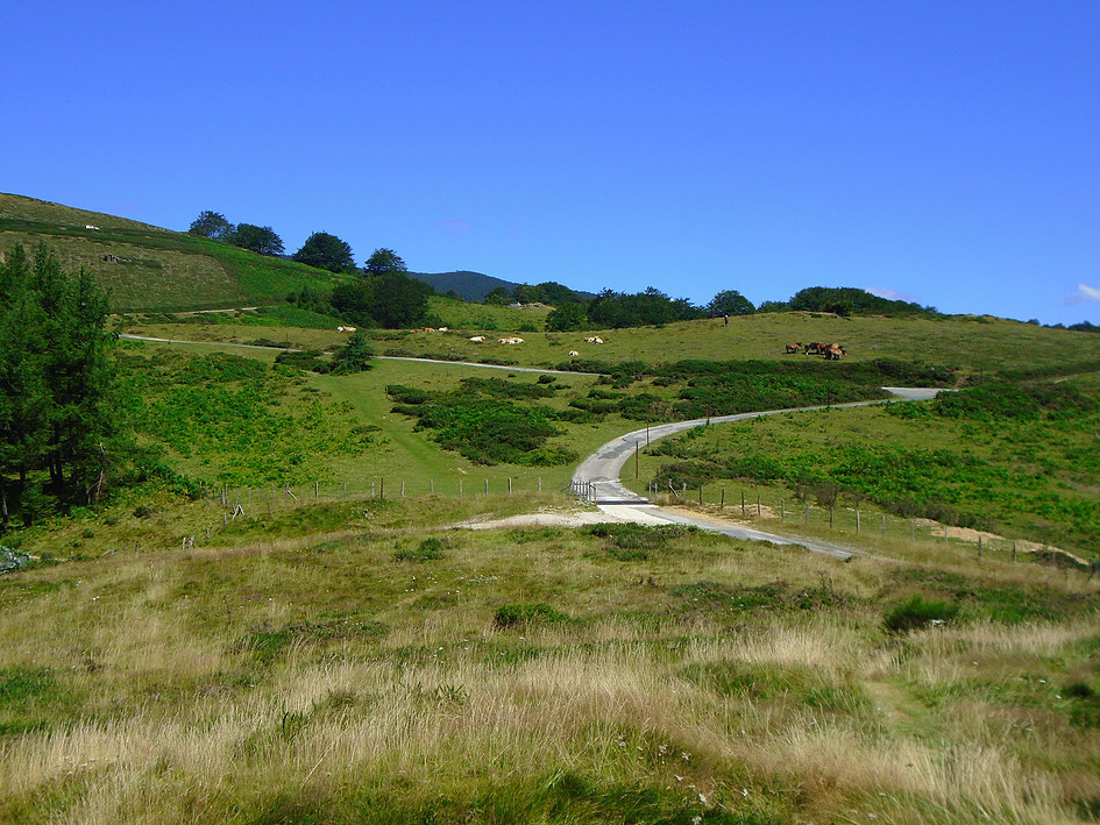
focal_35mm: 42
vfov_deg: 34.4
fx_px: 1335
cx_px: 550
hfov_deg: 44.8
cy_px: 412
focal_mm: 7.4
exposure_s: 1/1000
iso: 100
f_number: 4.1
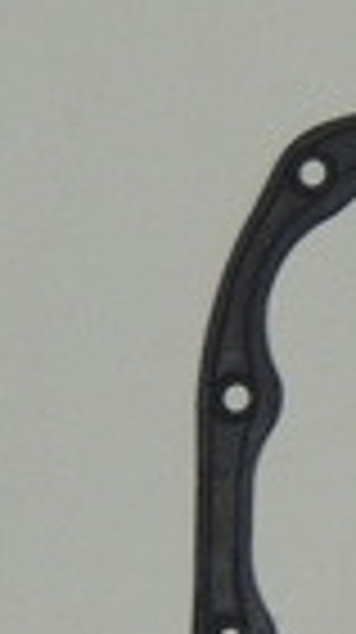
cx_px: 955
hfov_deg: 4.3
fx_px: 4562
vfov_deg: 8.0
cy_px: 461
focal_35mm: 271
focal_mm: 12.4
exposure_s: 1/25
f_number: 3.9
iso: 400
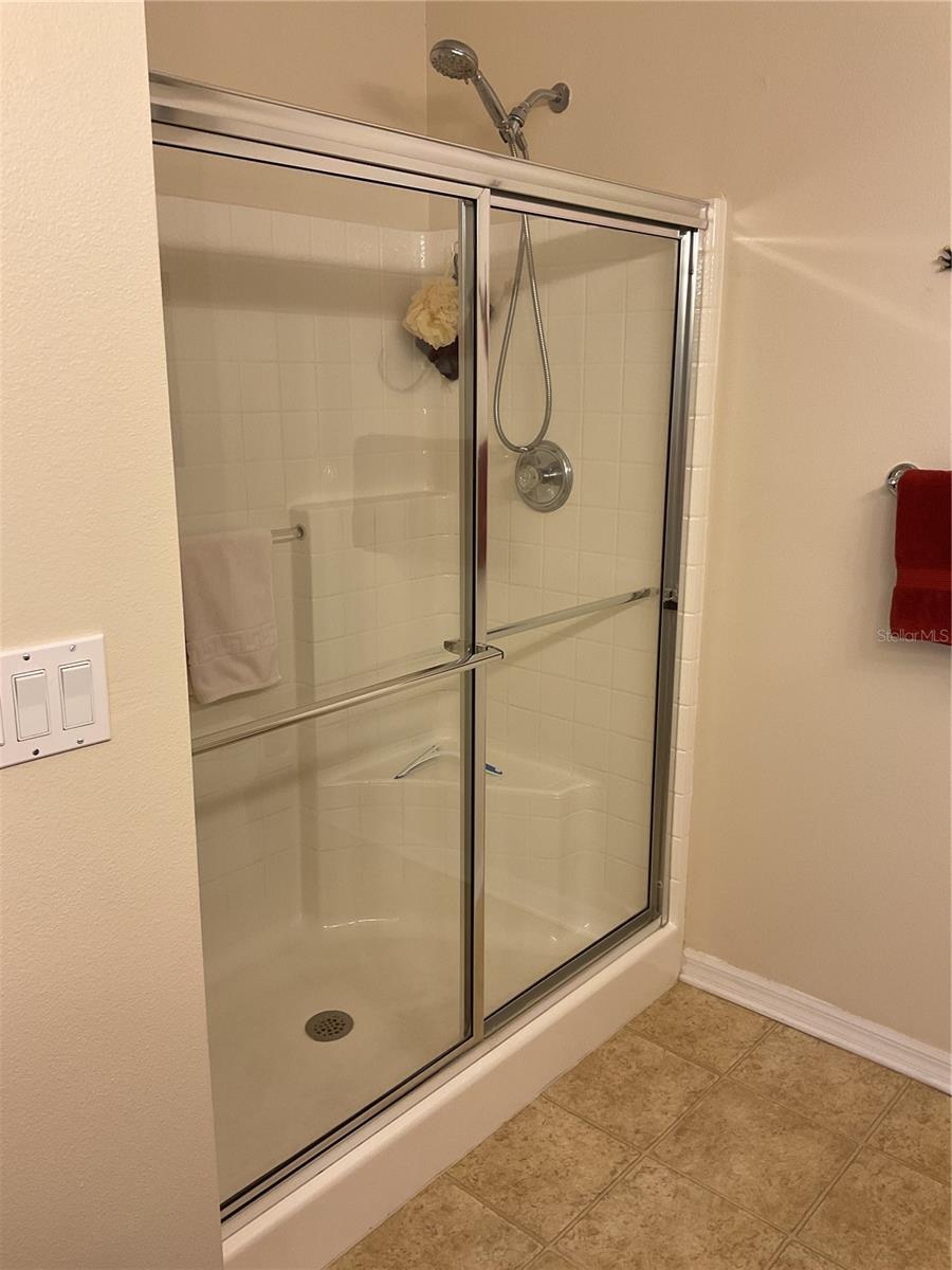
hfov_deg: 48.2
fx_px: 1063
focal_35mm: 29
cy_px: 635
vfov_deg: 61.7
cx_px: 476
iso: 40
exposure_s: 1/60
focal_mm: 3
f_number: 1.8
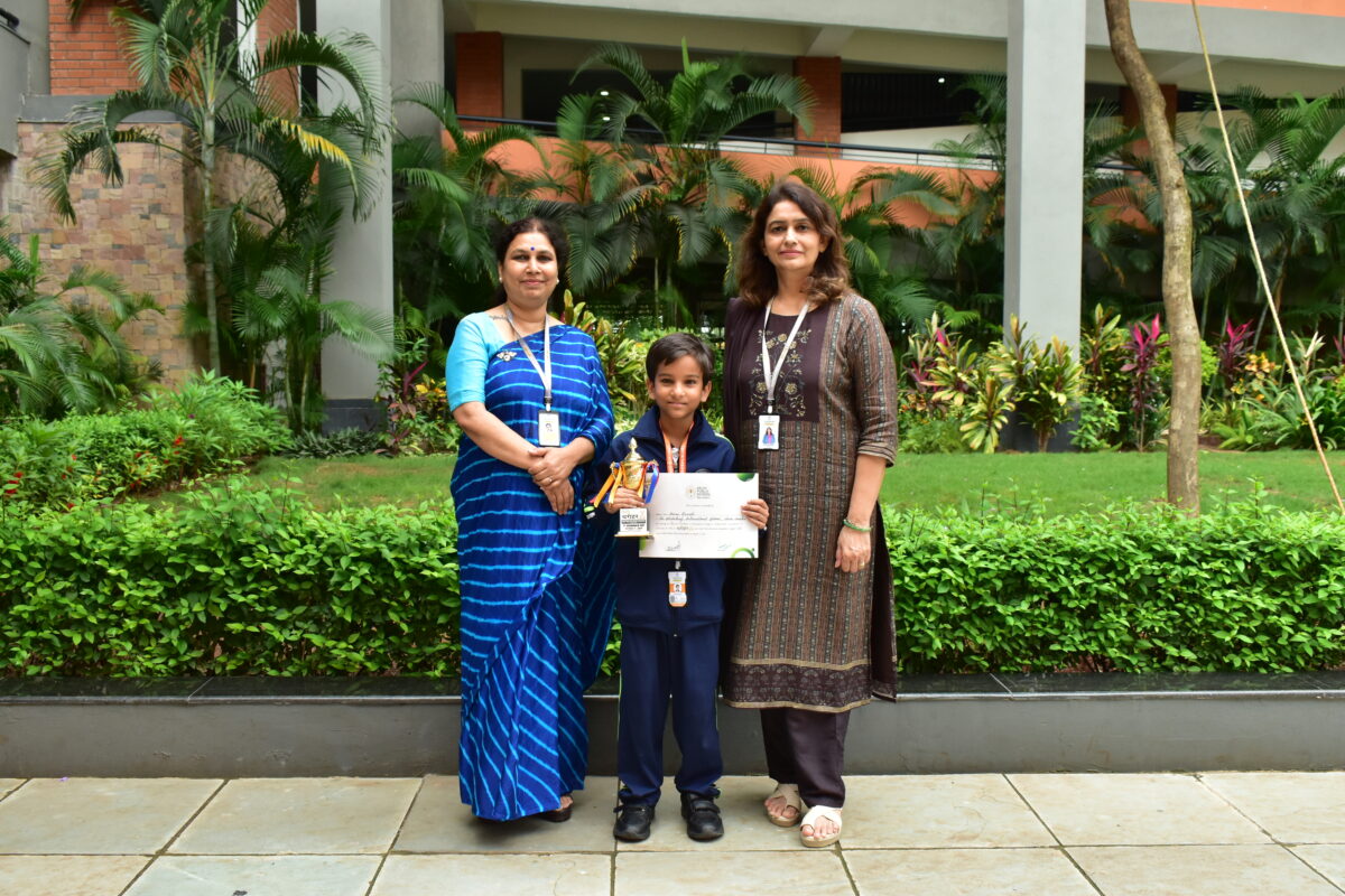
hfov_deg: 53.1
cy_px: 448
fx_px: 1345
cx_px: 672
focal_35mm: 36
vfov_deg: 36.9
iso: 640
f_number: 5.6
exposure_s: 1/200
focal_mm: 24
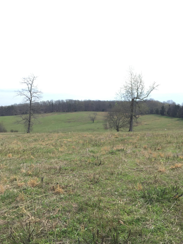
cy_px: 128
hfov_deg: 45.4
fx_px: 219
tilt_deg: -4.1
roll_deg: +1.7
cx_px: 93
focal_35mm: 31
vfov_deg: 58.3
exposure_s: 1/898
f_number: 2.2
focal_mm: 4.15
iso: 32
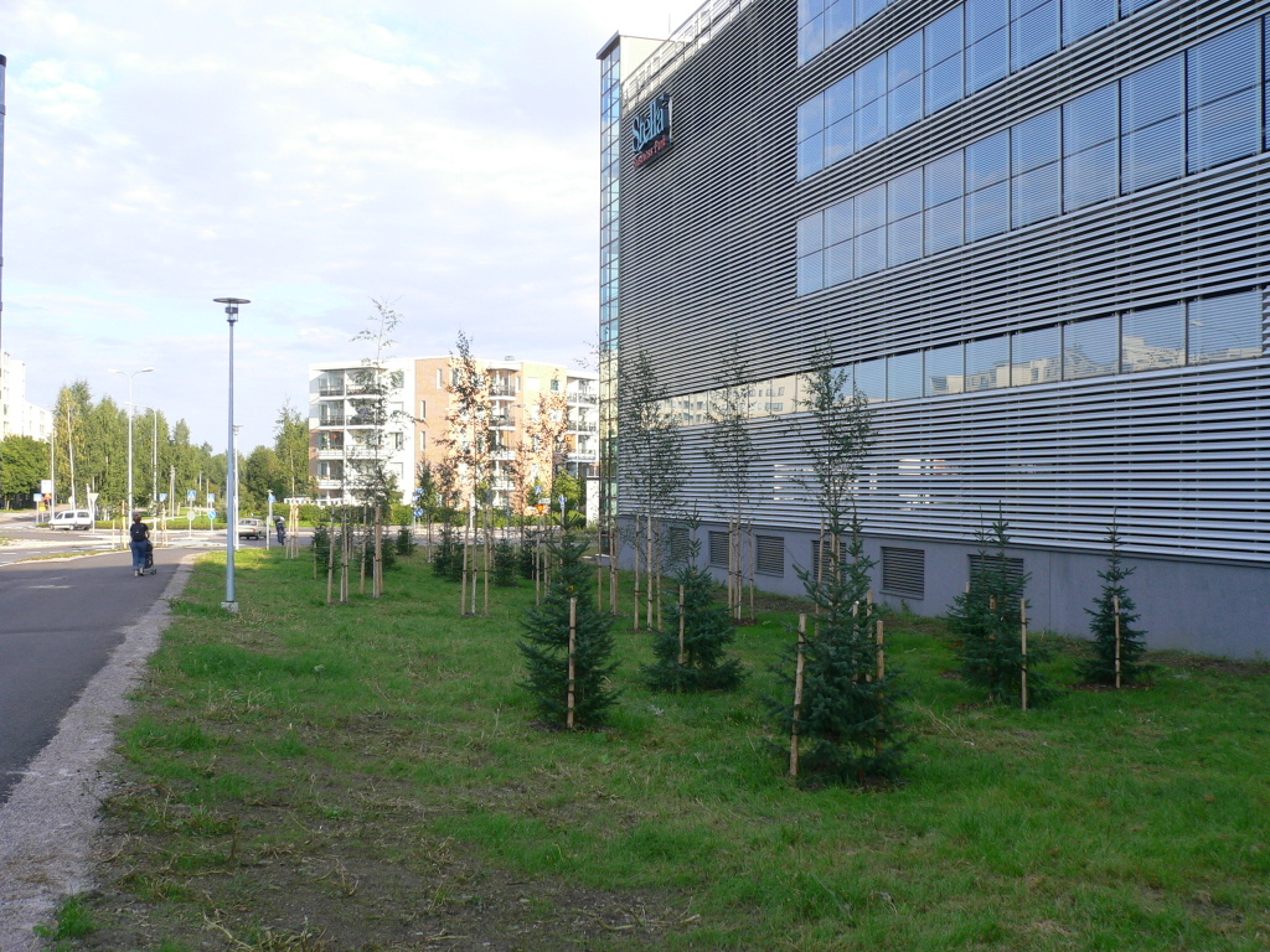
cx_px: 635
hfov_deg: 52.6
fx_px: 1284
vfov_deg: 40.7
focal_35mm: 35
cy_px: 476
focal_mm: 5.8
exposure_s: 1/100
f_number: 5.6
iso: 80
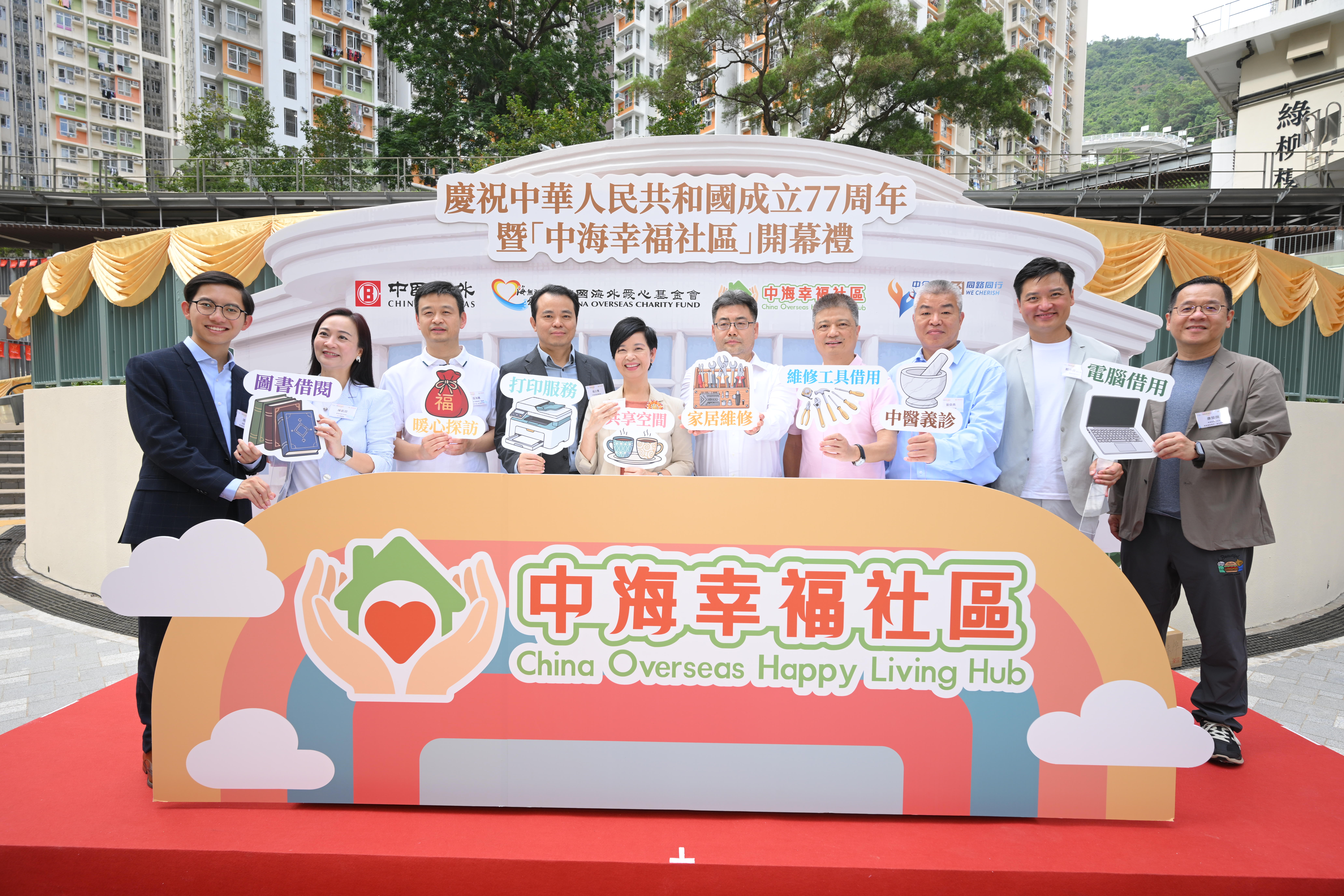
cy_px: 448
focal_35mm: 19
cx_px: 672
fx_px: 709
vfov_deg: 64.6
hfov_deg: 86.9
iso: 125
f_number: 4.5
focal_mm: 19
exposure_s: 1/100
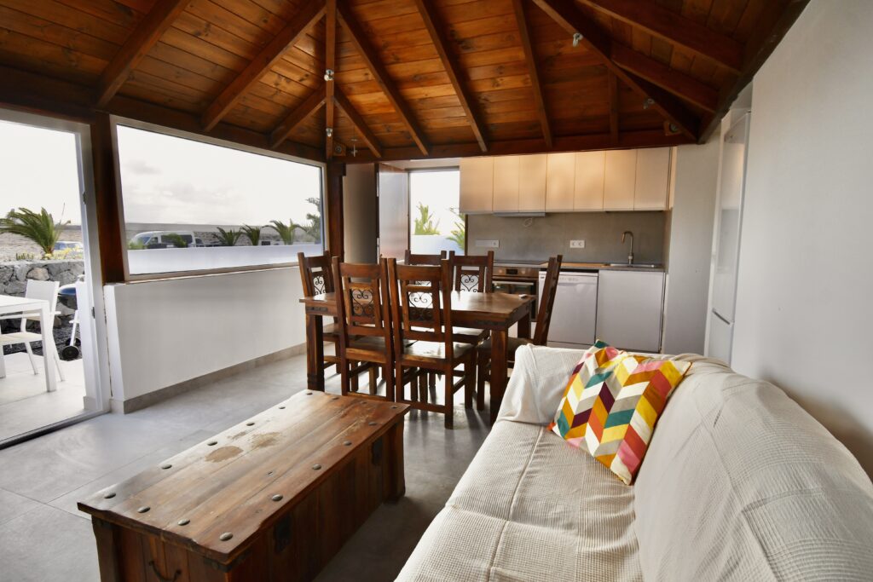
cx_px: 436
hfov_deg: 86.9
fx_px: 461
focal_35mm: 19
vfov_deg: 64.6
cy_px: 291
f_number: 5.6
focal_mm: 13
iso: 250
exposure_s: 1/250
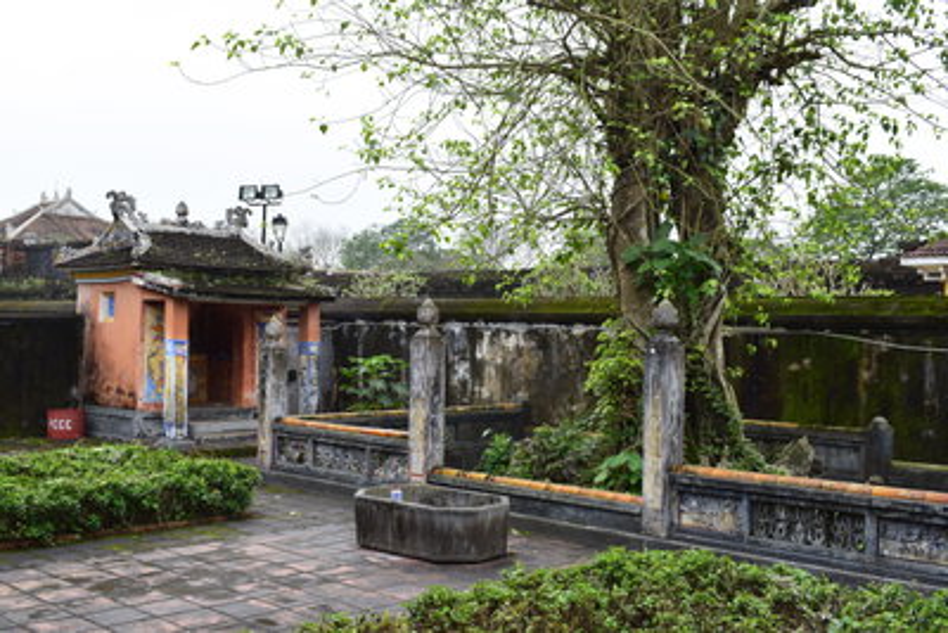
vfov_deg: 33.0
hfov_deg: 47.9
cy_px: 316
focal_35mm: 40
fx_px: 1067
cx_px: 474
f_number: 10
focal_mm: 27
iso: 400
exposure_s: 1/320
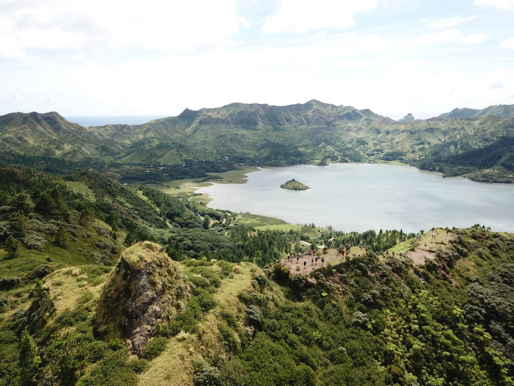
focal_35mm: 26
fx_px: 386
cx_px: 257
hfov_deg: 67.3
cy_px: 193
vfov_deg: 53.1
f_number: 2.2
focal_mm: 4.73
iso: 100
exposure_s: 1/126
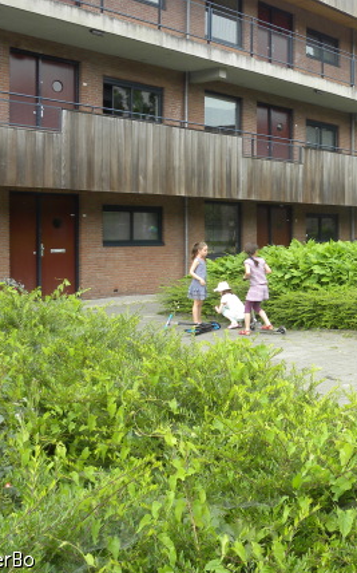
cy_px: 256
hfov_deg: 26.8
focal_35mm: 46
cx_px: 333
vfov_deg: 43.4
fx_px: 717
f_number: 4
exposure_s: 1/136
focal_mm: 5.2
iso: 64
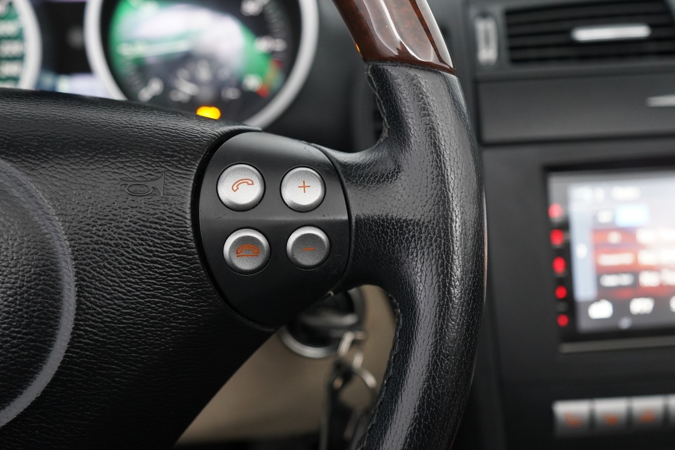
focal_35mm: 41
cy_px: 209
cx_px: 333
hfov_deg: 47.4
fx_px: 769
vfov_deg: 32.6
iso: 3200
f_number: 4
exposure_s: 1/40
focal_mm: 33
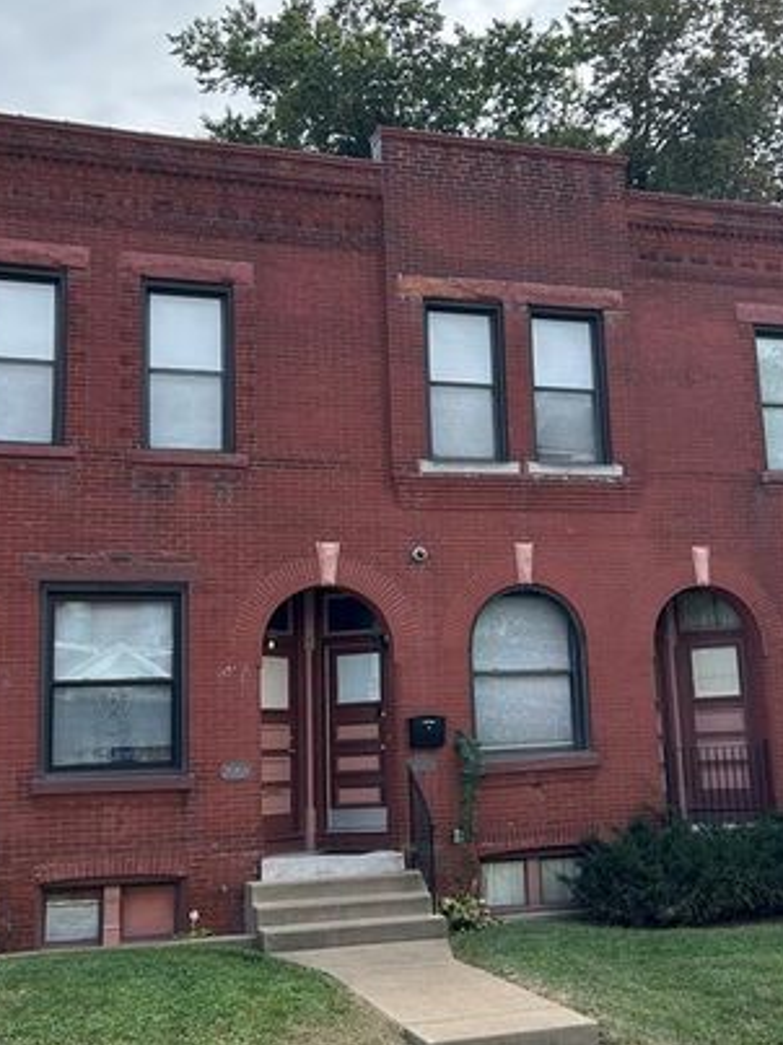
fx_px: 1298
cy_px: 504
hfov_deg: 33.5
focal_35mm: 43
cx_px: 449
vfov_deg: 43.9
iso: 50
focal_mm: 5.7
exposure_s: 1/1972
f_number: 1.5
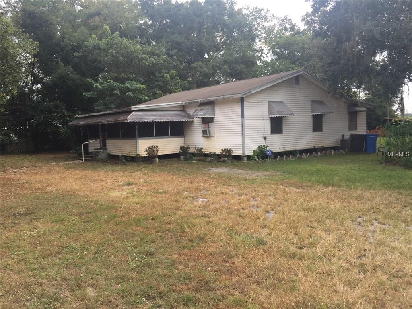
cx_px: 206
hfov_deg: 61.7
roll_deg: +1.2
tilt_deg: -0.9
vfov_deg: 48.2
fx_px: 345
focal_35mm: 29
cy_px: 154
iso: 32
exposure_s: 1/520
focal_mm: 4.15
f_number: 2.2
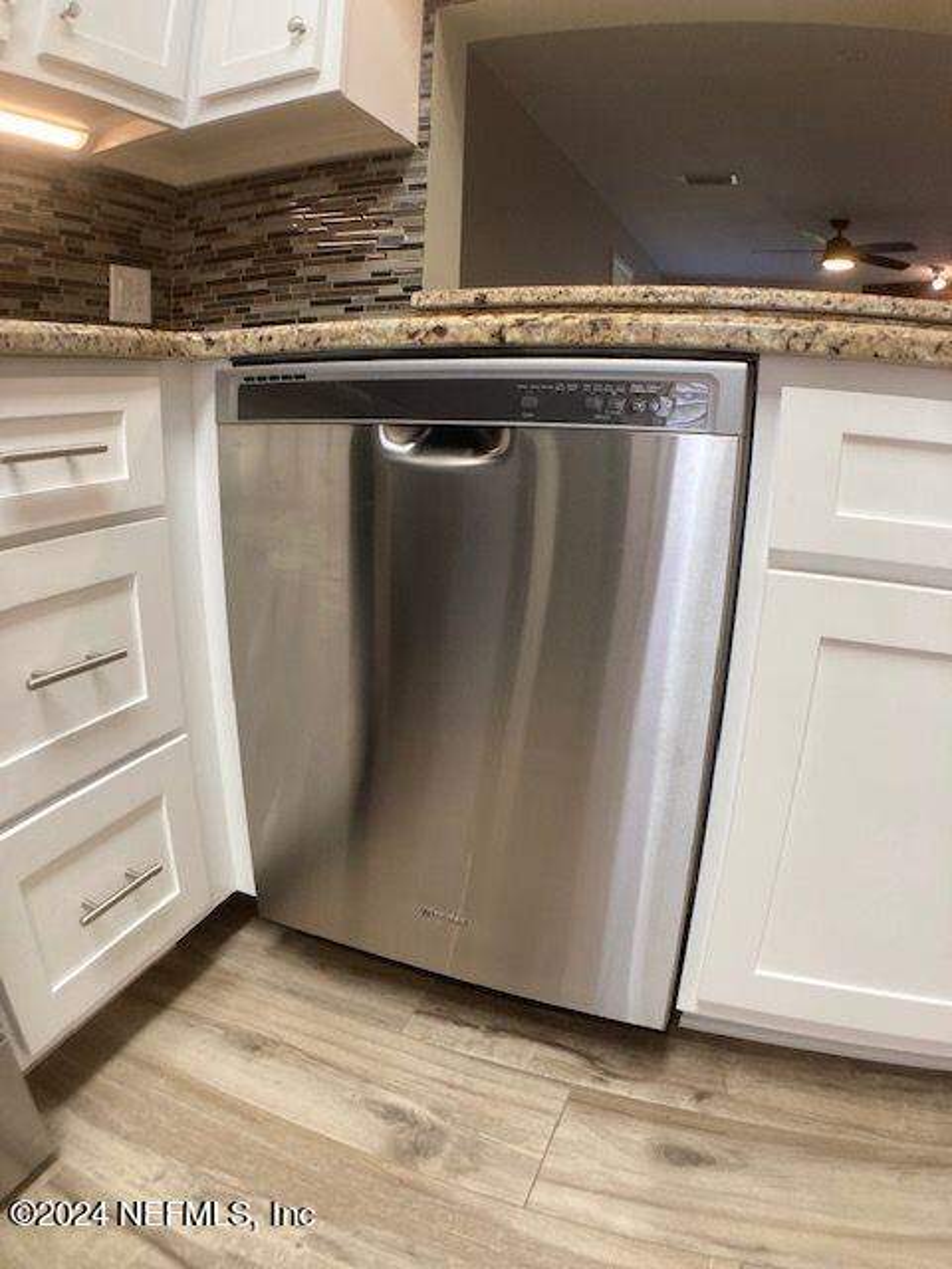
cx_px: 476
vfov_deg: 63.4
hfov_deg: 49.7
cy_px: 634
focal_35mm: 28
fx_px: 1027
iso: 125
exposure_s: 1/60
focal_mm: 3.99
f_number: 1.8
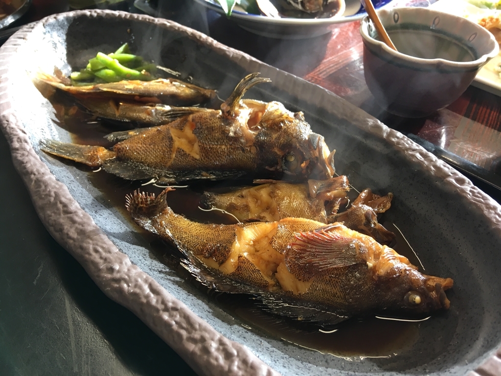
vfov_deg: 48.2
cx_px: 250
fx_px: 420
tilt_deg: -44.0
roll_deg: -4.2
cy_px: 188
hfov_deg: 61.7
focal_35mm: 29
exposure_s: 1/30
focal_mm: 4.15
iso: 64
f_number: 2.2
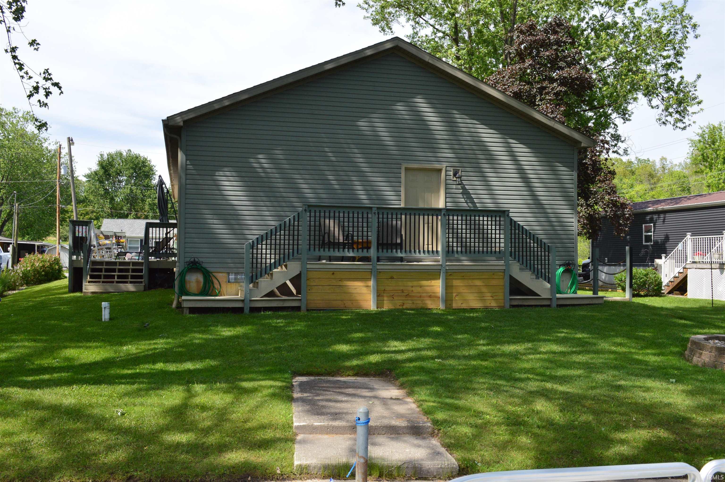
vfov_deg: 36.8
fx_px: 724
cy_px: 241
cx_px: 362
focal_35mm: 36
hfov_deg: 53.2
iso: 400
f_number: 10
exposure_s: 1/320
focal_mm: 24
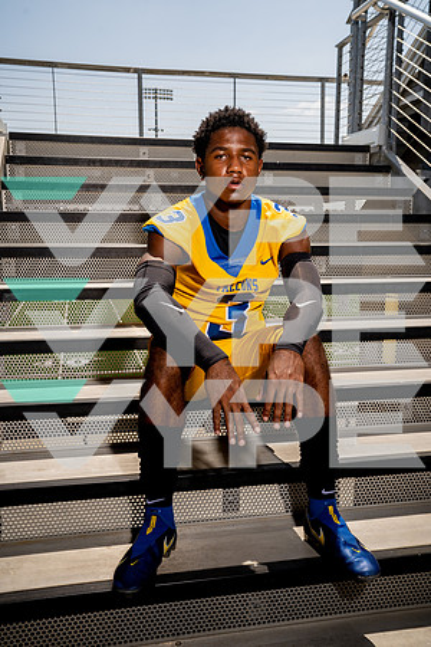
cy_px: 324
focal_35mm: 35
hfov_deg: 37.9
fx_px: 628
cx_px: 216
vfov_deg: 54.4
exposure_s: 1/250
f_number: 8
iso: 100
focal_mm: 35
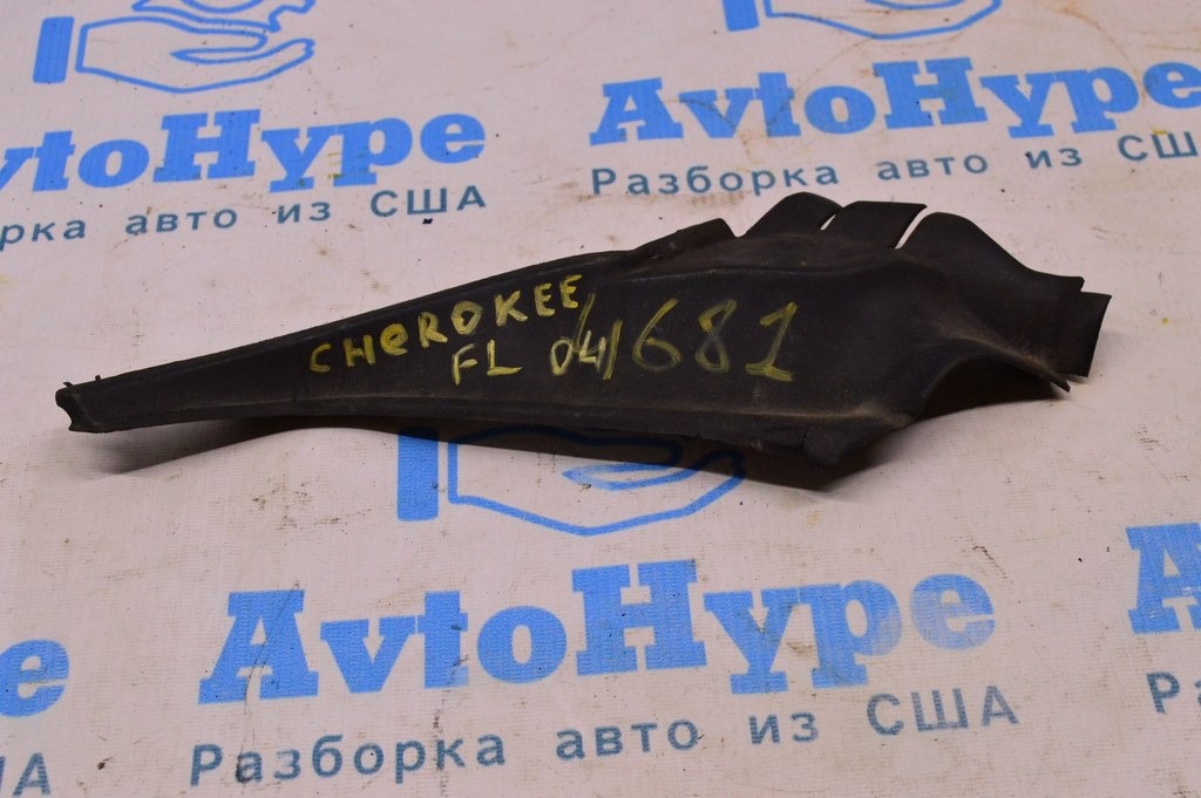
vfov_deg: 23.7
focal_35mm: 57
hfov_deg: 35.1
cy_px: 399
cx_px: 600
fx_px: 1900
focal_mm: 38
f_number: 8
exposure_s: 1/125
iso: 1600
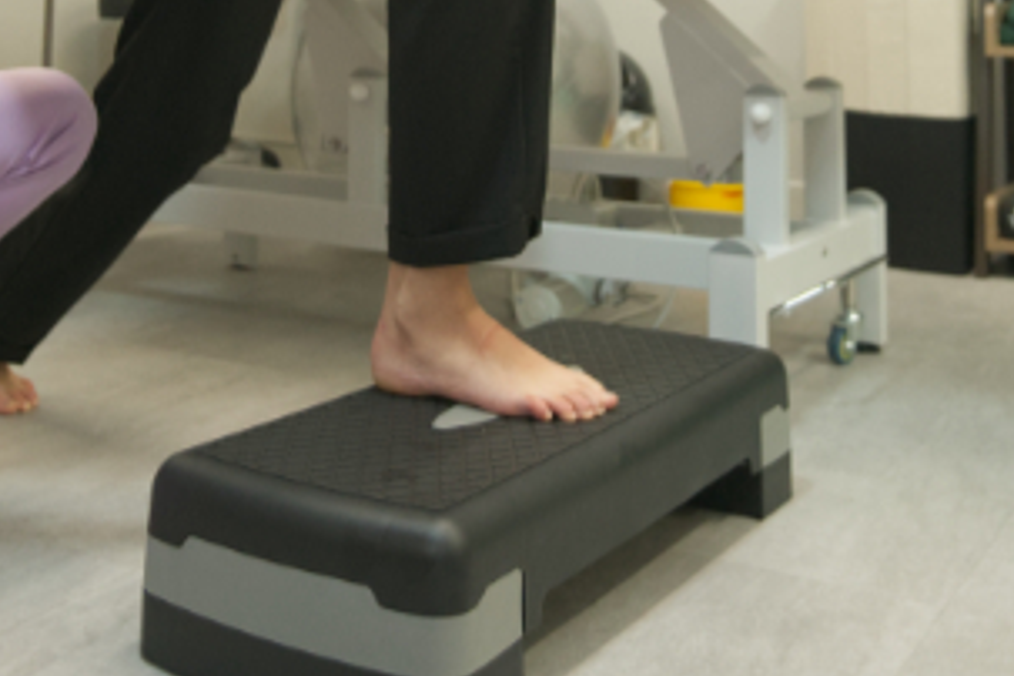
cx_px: 432
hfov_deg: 38.1
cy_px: -142
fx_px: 1465
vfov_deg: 23.6
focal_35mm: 52
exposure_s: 1/200
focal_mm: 21
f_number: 3.2
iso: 2000
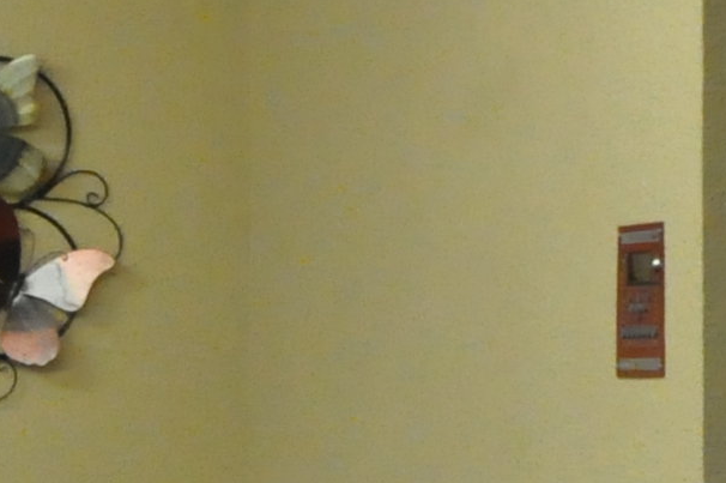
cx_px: -851
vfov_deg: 4.6
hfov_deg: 6.7
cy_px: 647
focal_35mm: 297
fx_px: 5984
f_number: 4
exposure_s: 1/200
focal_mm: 28
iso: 3200
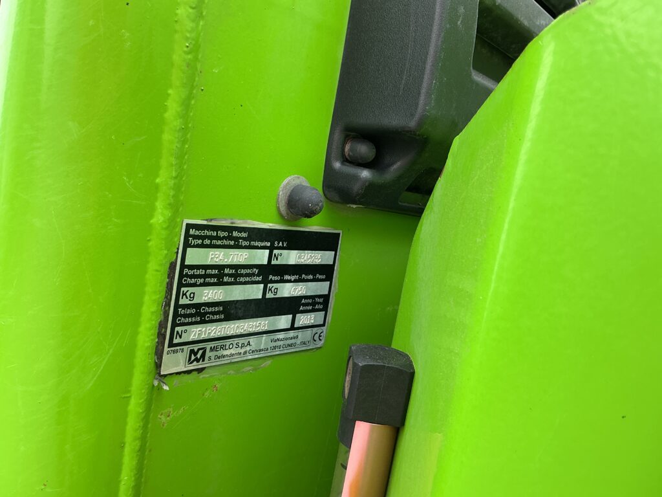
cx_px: 331
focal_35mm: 28
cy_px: 248
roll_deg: +12.8
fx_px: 535
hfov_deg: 63.4
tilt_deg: +10.3
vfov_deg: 49.7
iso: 25
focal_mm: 3
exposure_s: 1/380
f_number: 1.8
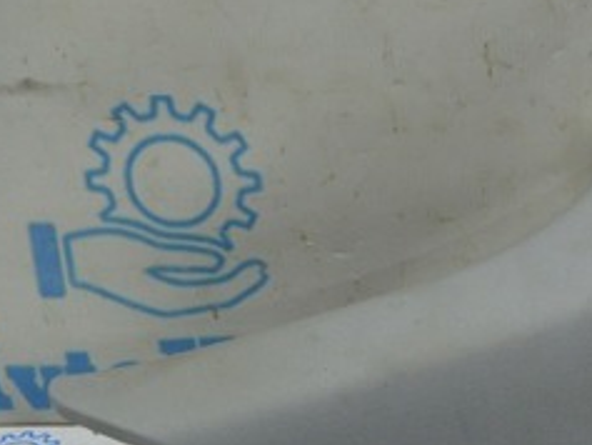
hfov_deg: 19.7
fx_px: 1665
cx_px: 567
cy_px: 399
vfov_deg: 15.0
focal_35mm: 97
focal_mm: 25
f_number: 5.6
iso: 400
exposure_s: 1/40
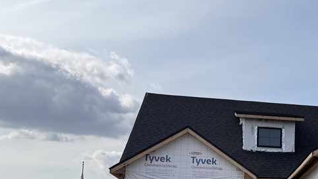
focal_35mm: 69
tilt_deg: +5.3
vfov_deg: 17.0
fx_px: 582
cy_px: 187
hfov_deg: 27.5
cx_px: 363
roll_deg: -0.7
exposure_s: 1/6410
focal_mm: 6.76
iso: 80
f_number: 1.78
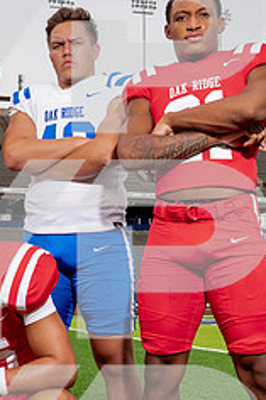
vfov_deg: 28.4
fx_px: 788
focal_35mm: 71
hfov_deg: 18.9
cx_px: 44
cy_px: 250
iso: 320
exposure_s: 1/250
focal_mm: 27
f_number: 8
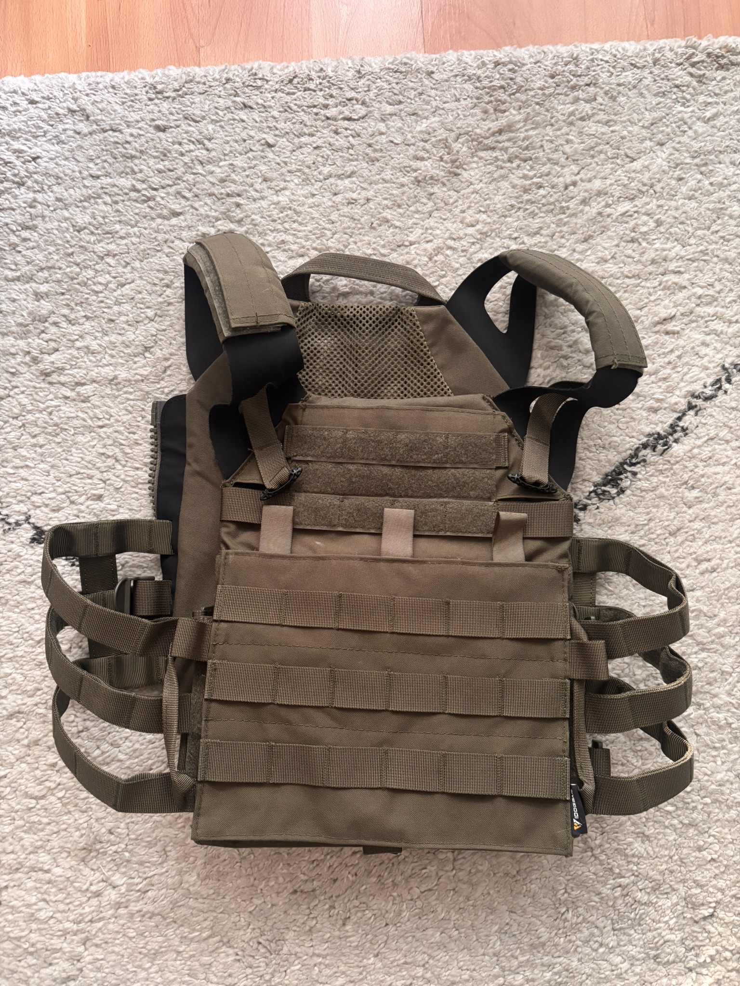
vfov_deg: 67.3
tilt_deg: -80.6
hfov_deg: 53.1
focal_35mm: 26
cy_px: 493
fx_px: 741
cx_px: 370
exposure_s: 1/60
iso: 400
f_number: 1.6
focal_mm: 5.96
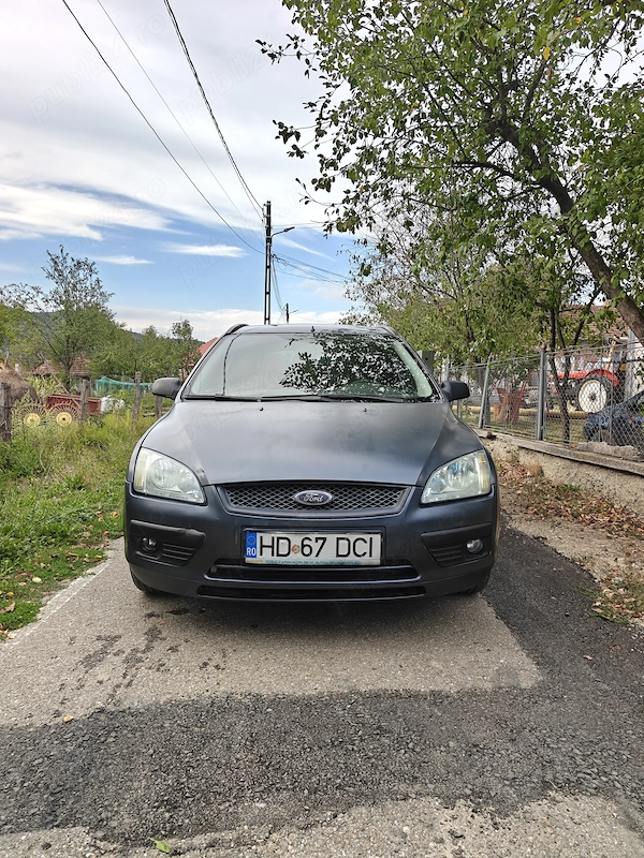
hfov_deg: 56.8
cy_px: 429
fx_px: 595
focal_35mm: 24
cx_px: 322
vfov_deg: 71.6
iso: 80
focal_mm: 5.59
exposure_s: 1/965
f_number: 1.8
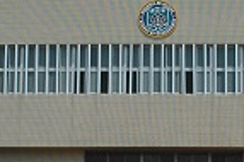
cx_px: 152
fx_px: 900
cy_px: 160
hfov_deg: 15.4
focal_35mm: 133
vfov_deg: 10.2
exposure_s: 1/640
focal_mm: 28
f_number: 14
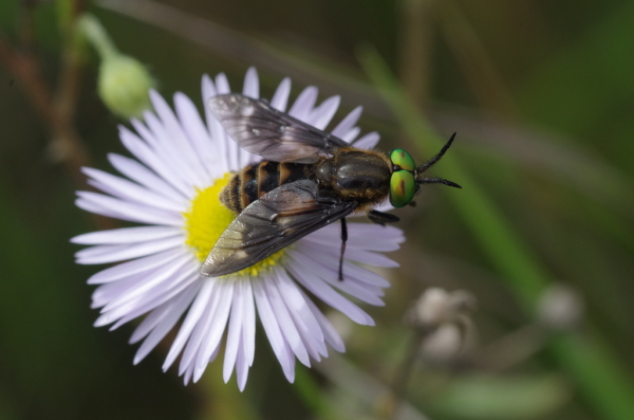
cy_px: 210
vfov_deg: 10.1
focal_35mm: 135
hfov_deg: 15.2
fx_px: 2372
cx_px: 317
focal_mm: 90
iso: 800
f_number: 8
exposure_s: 1/350
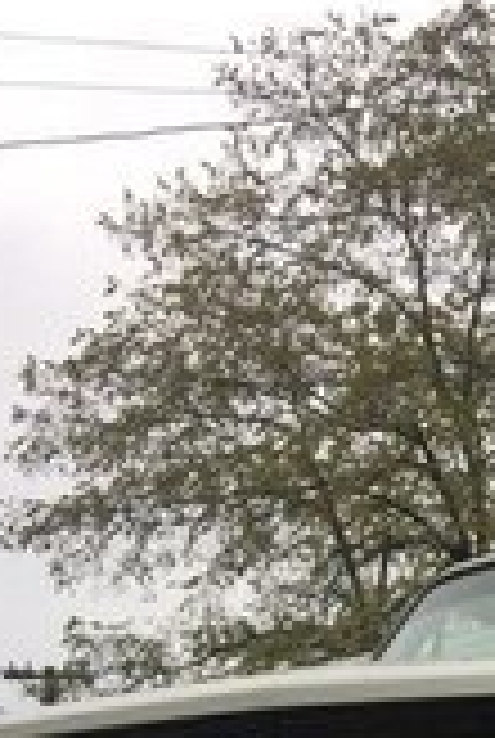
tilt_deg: -5.2
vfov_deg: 19.8
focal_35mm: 91
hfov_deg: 14.4
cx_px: 662
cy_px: 1062
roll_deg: +3.6
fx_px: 1869
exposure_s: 1/100
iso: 50
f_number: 2.2
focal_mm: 4.15
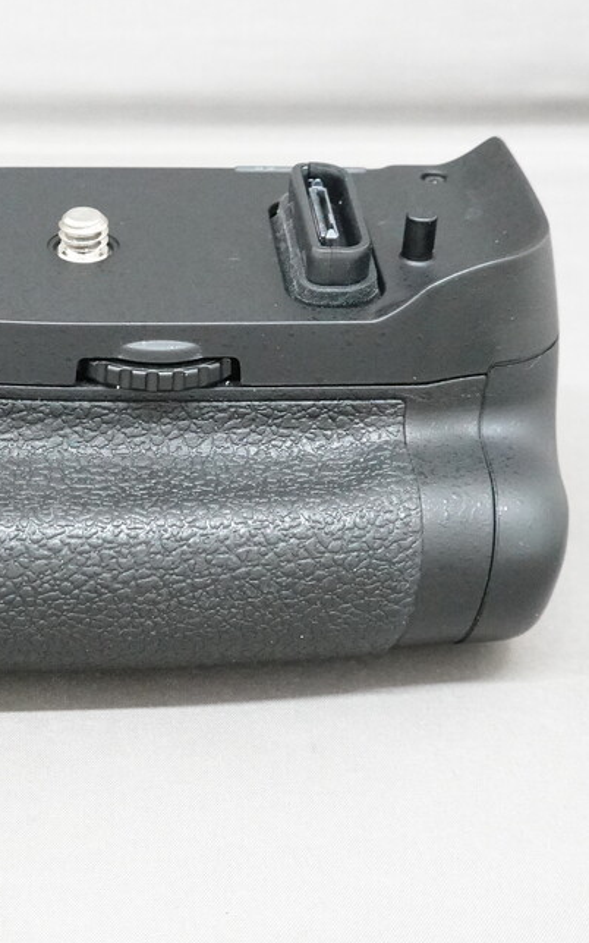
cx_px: 3
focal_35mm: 78
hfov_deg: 16.4
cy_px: 368
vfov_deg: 26.4
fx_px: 2003
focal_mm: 15.28
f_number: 5
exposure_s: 1/50
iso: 3200
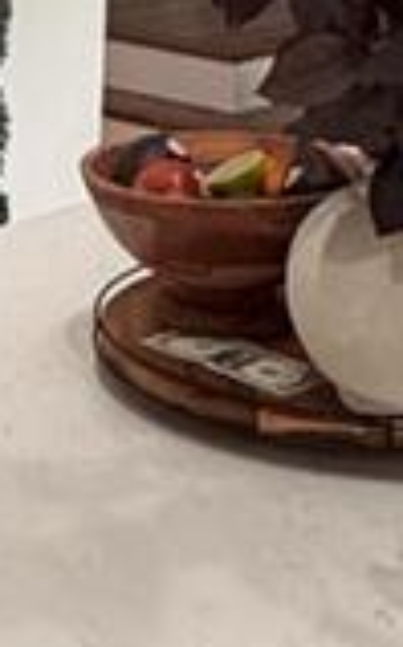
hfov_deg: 11.6
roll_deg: -1.7
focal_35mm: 112
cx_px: 24
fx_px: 1974
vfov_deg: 17.6
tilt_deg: -4.1
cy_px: -171
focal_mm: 2.22
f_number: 2.2
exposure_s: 1/60
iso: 160
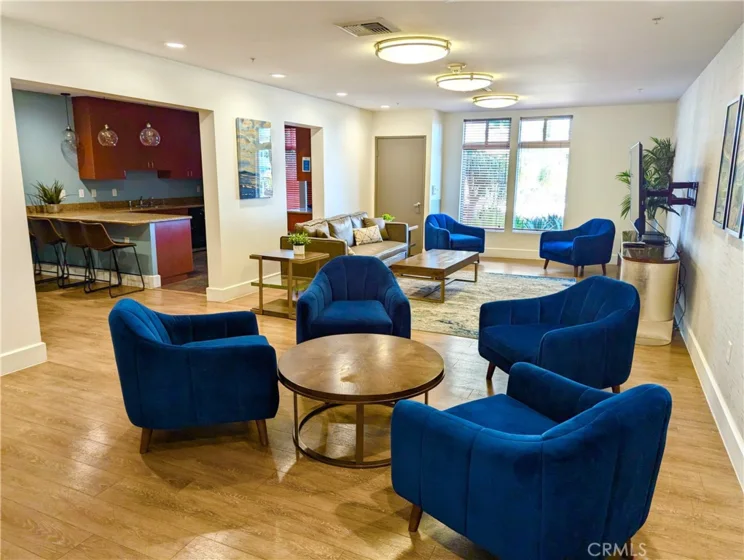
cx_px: 372
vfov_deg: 56.9
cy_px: 280
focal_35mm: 24
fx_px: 516
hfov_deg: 71.5
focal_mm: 6.81
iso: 70
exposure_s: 1/60
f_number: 1.85
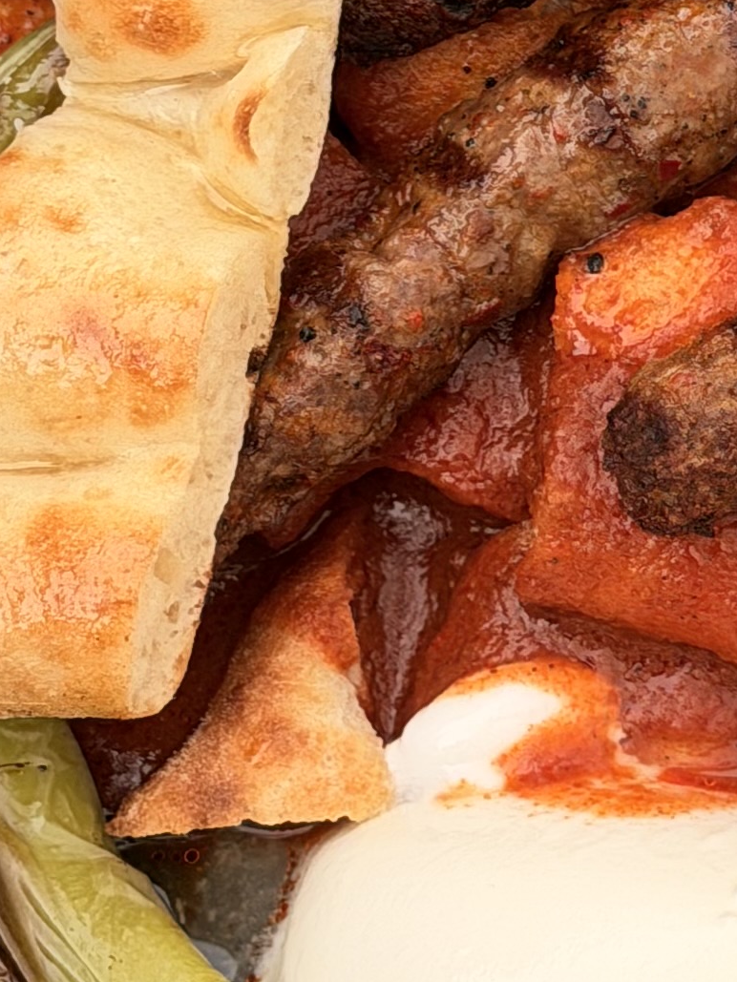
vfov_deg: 10.5
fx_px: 5336
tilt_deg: -63.4
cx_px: 873
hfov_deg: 7.8
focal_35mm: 188
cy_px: 83
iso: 64
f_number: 1.78
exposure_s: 1/778
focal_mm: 6.76
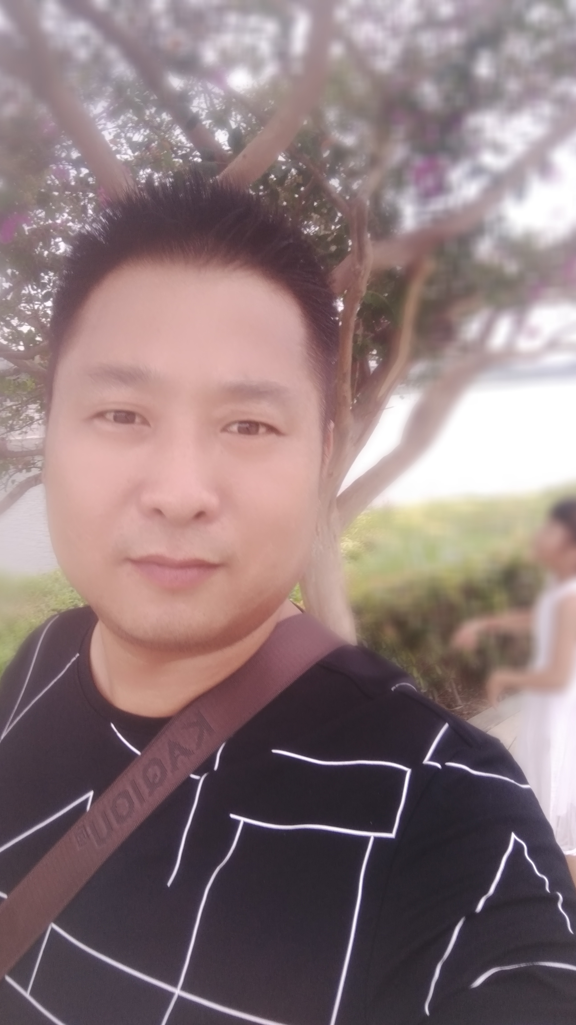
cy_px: 513
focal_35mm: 23
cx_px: 237
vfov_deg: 78.7
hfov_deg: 49.3
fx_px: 625
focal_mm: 3.57
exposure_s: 1/541
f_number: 2
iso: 100
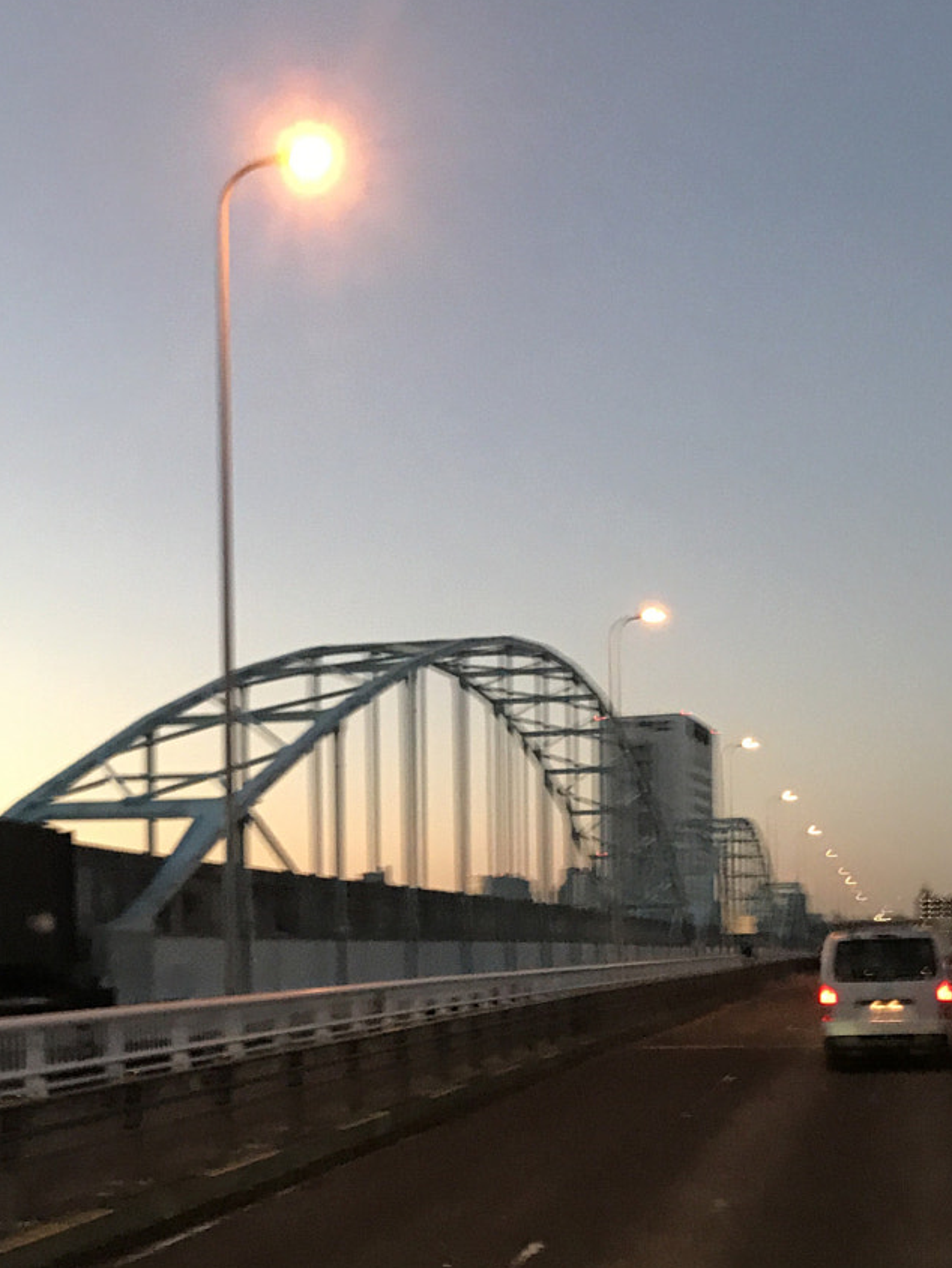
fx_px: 1943
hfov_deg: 27.5
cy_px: 939
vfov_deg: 35.4
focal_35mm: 53
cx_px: 369
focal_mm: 3.99
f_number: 1.8
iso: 80
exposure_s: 1/17
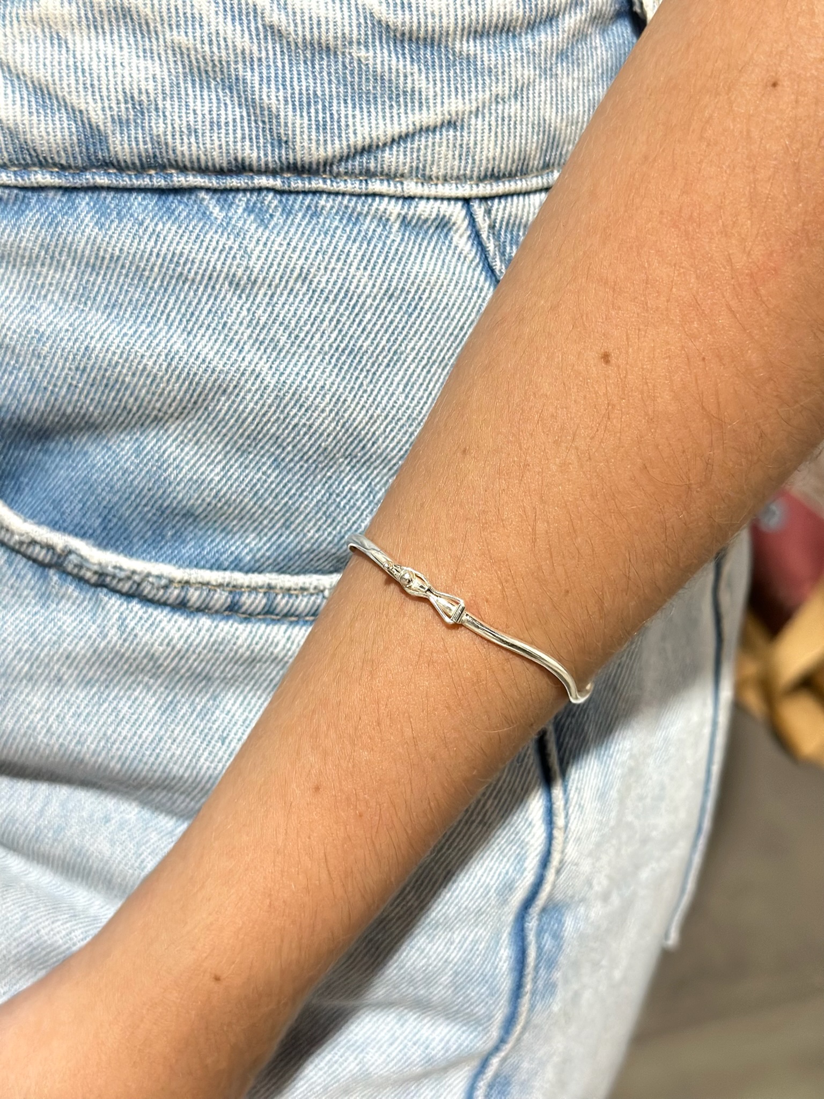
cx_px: 412
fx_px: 1523
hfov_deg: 30.3
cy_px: 550
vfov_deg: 39.7
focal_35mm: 48
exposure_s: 1/40
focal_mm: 6.86
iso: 640
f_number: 1.78
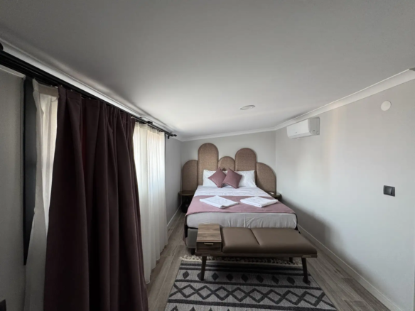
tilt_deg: +0.0
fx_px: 168
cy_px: 156
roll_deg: -0.3
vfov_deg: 85.7
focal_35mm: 14
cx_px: 208
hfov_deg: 102.1
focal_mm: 2.22
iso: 200
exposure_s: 1/99
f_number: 2.2
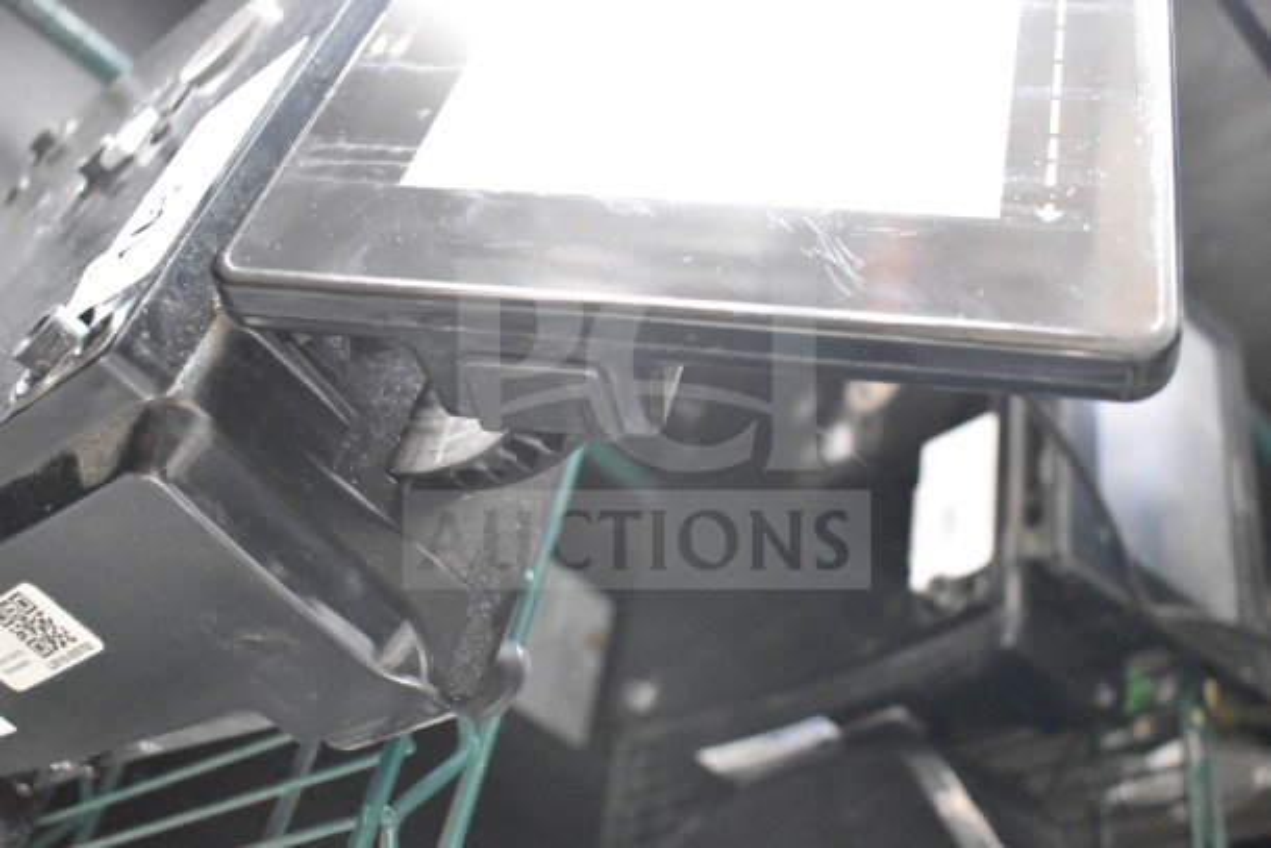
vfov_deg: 35.5
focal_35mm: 38
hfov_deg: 51.3
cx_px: 636
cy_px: 424
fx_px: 1324
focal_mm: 25
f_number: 4
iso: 11400
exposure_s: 1/40
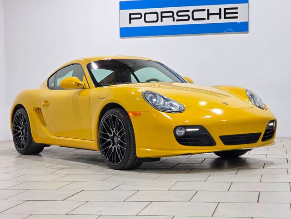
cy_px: 110
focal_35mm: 69
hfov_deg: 28.2
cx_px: 146
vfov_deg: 21.3
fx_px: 580
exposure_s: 1/120
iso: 125
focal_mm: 7.9
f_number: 2.4
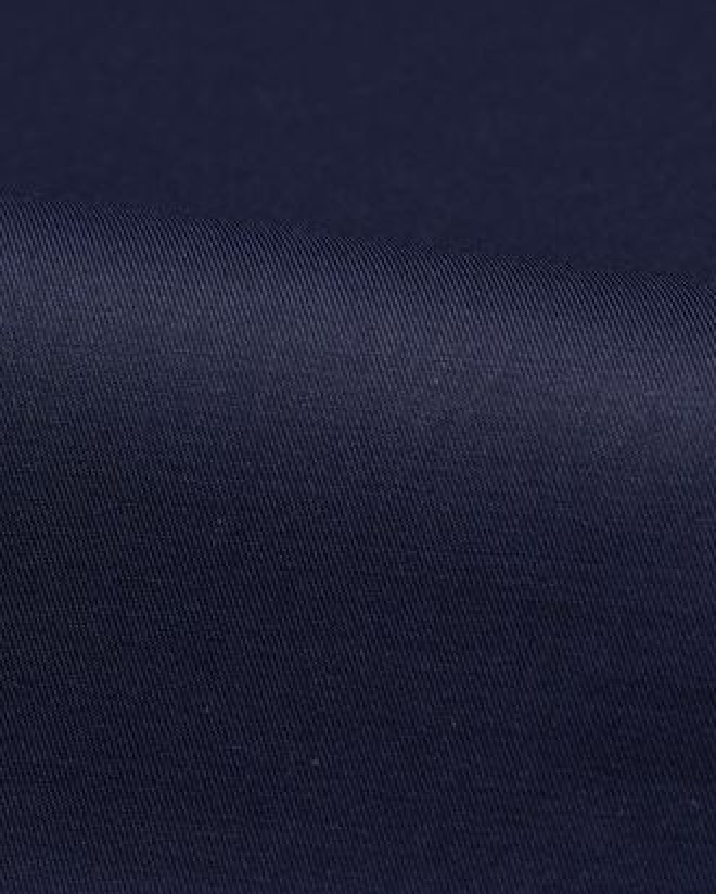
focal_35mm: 154
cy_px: 770
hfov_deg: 10.0
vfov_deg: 12.4
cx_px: 245
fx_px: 4076
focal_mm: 85
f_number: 8
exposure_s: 1/160
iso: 100
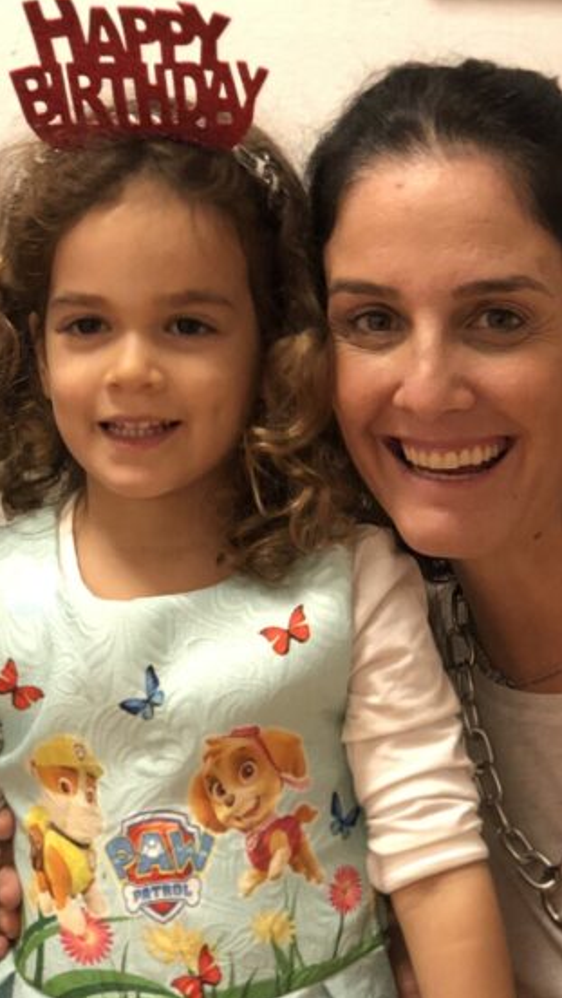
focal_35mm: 105
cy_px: 517
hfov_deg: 11.5
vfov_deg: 20.4
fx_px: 2778
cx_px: 101
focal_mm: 6
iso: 160
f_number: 2.4
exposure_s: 1/20
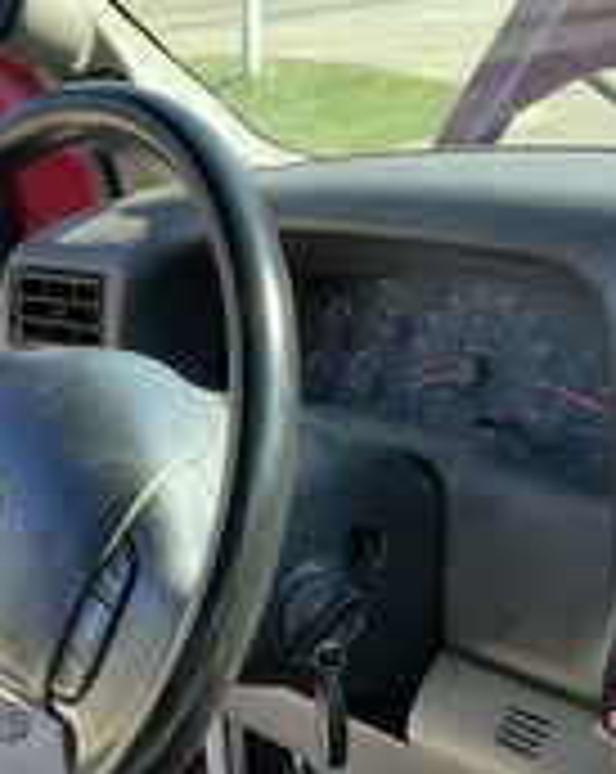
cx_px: 243
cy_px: 414
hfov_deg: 23.0
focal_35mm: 66
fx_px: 1508
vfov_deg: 28.8
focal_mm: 3
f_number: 1.8
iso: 16
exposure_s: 1/123
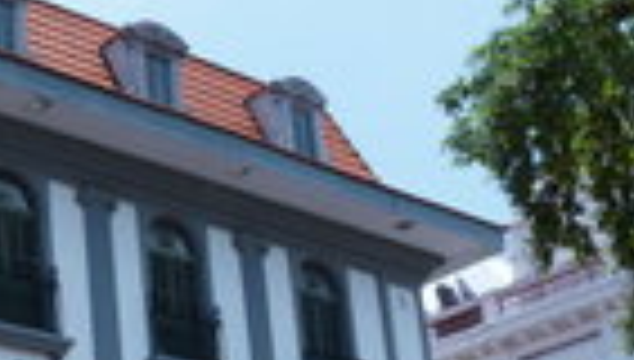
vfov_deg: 14.8
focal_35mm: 80
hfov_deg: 23.0
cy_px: 416
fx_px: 1348
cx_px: -225
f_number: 16
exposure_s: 1/60
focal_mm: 18
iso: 100
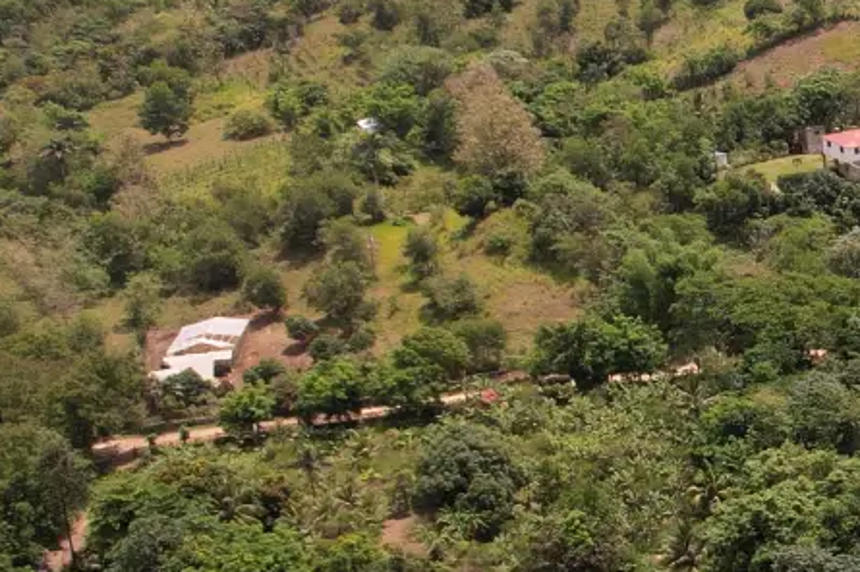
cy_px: 473
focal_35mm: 95
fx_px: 2268
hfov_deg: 18.5
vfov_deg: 14.3
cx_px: 1357
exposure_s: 1/50
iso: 100
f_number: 2.8
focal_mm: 8.38
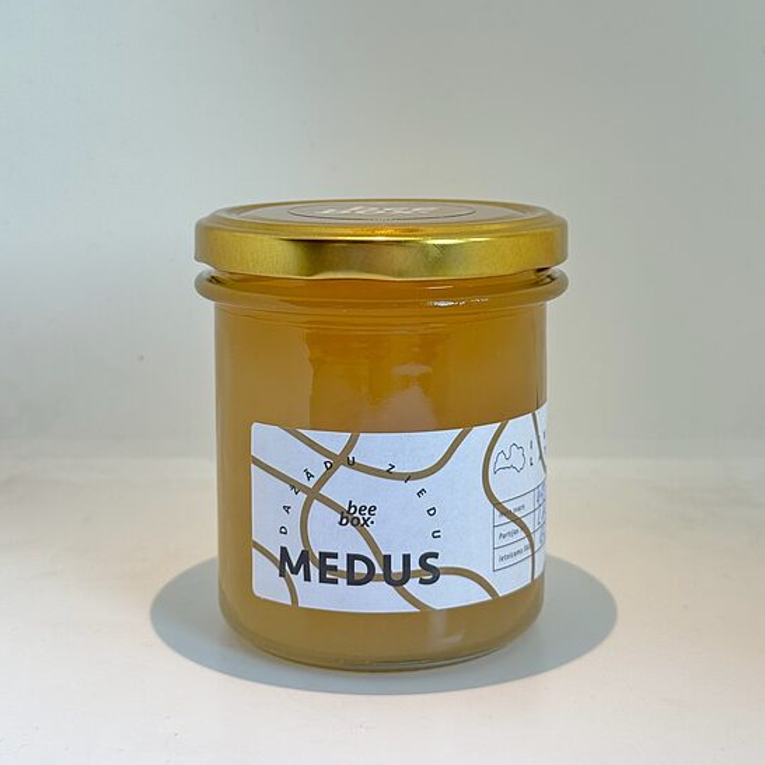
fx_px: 1425
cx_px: 381
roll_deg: -0.5
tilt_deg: -6.6
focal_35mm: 57
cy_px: 273
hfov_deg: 30.0
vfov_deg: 29.9
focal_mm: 6.76
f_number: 1.78
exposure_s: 1/100
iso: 125
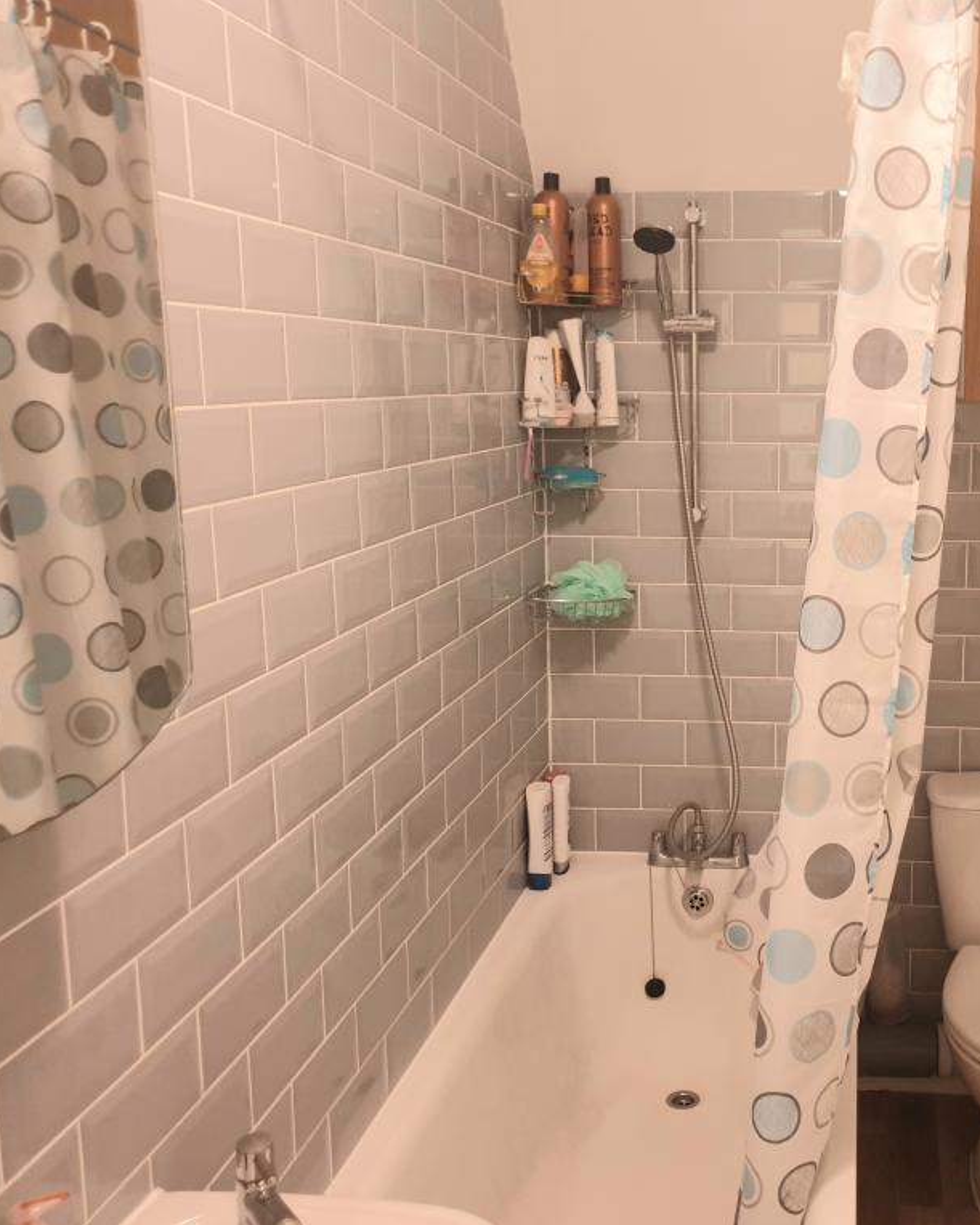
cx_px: 760
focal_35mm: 34
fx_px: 1233
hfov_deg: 41.8
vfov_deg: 52.8
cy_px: 614
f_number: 1.5
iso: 320
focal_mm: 4.3
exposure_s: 1/13
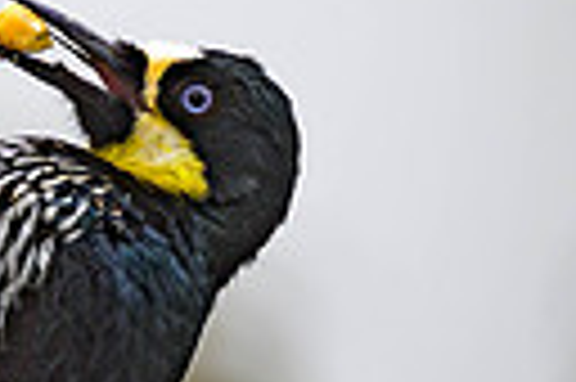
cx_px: -189
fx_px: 43289
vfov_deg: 0.5
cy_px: 369
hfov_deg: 0.8
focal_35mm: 2709
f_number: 2.8
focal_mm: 400
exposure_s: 1/160
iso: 64
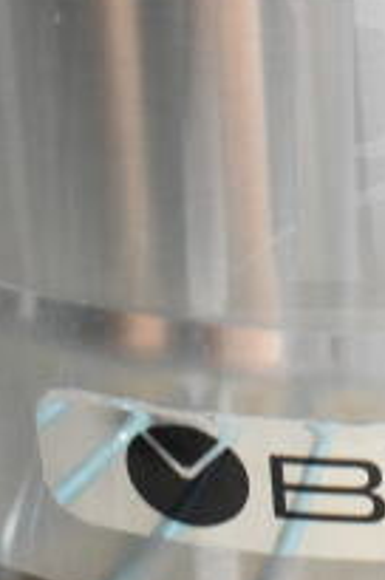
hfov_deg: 8.6
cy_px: 219
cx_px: 538
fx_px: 2519
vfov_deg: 13.1
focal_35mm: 156
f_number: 6.3
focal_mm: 35
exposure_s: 1/160
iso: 1600
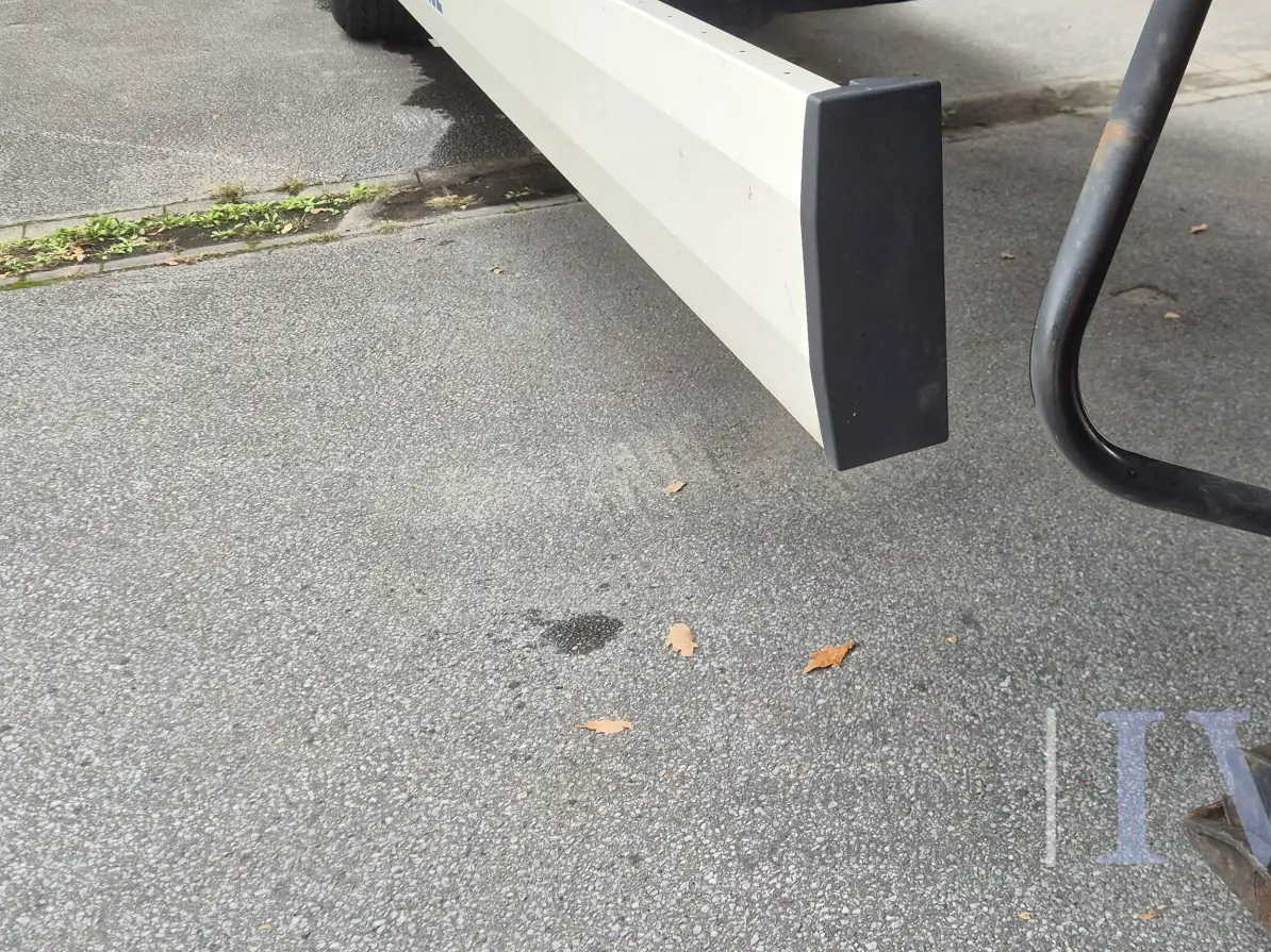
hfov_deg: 49.0
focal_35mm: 37
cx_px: 877
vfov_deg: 37.8
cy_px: 254
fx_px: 1358
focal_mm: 5.4
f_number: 1.8
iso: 40
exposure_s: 1/180
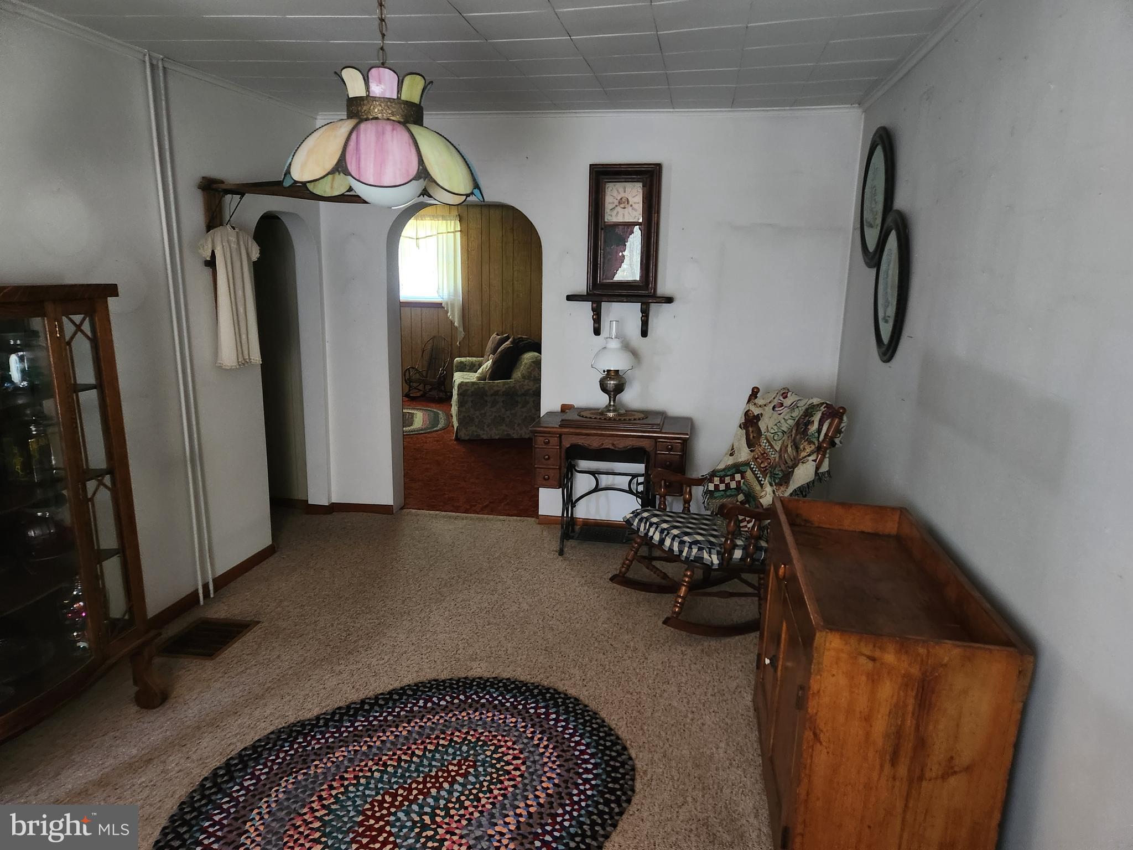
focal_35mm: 23
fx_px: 753
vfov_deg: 58.9
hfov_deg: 73.9
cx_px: 566
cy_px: 425
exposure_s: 1/24
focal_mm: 5.4
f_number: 1.8
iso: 640
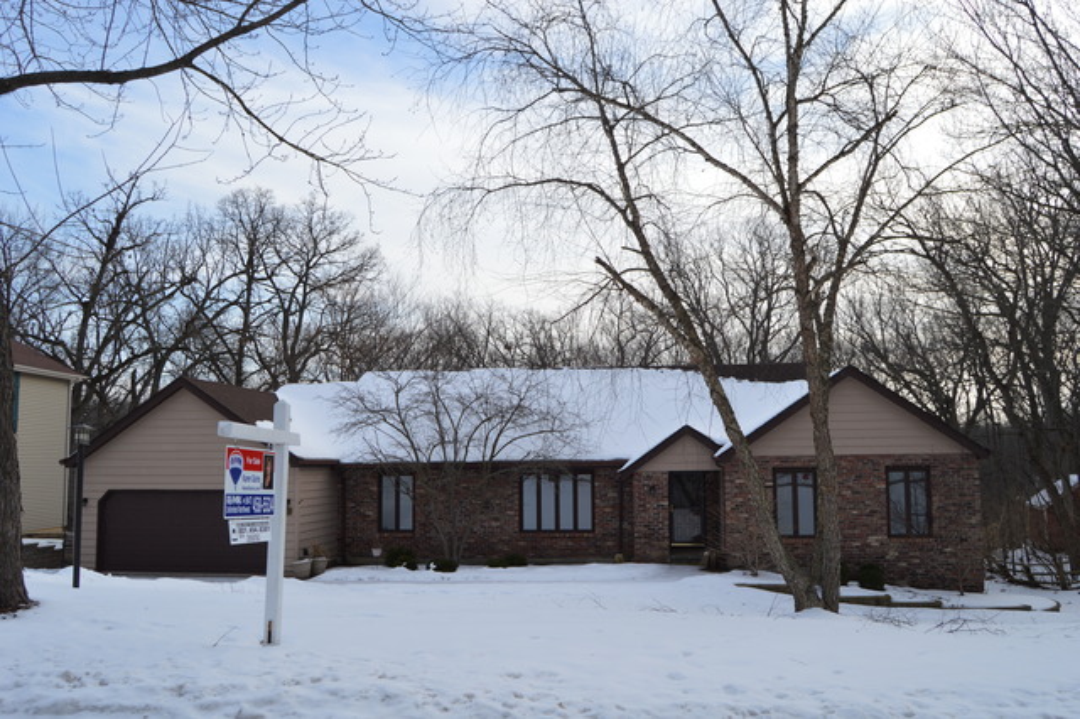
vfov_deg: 43.6
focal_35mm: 30
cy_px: 360
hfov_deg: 62.0
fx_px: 899
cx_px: 540
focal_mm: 20
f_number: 8
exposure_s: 1/250
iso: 100
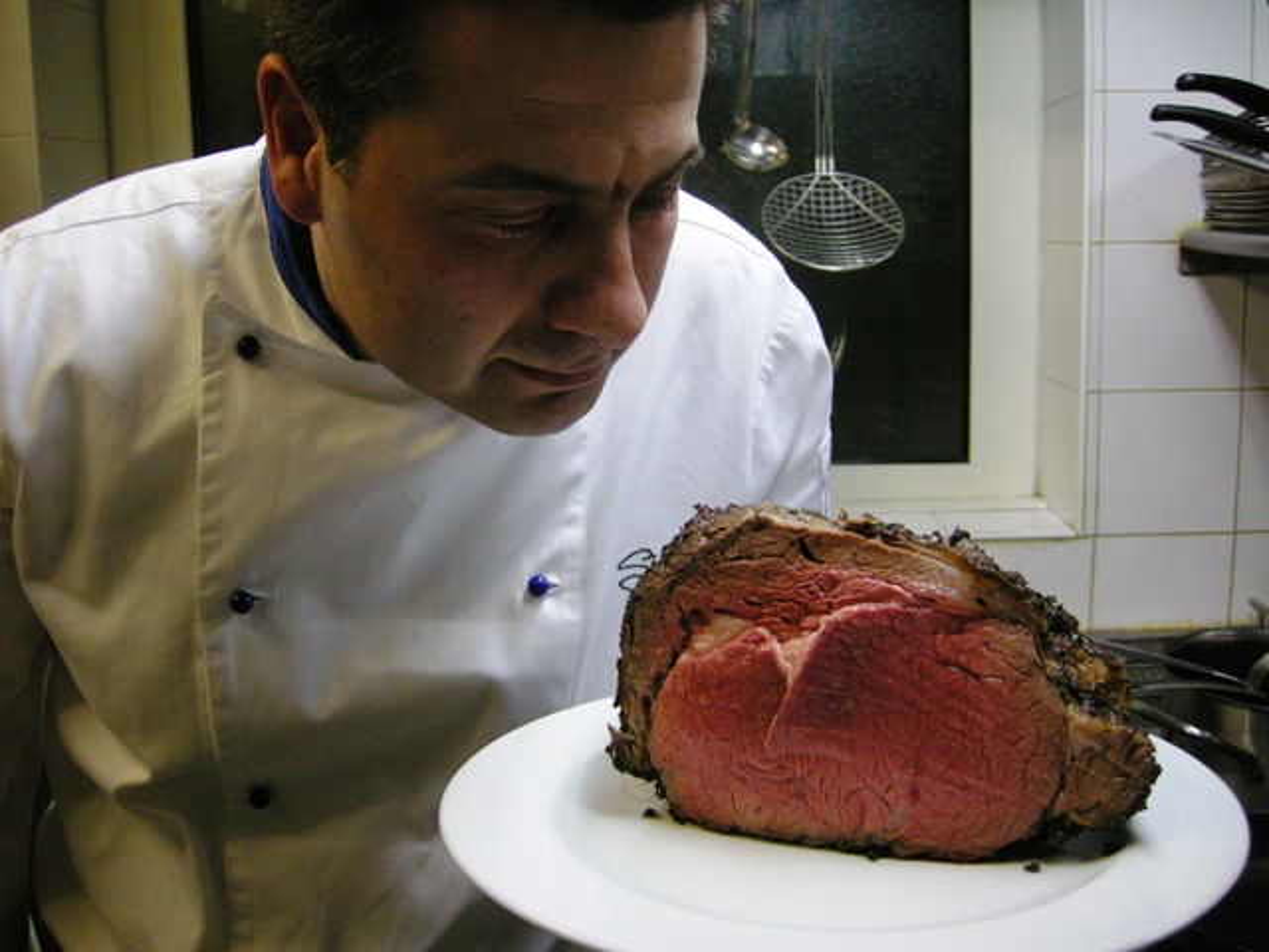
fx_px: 1320
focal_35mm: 36
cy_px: 476
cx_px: 634
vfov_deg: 39.7
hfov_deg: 51.4
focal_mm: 7.5
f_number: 2.7
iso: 356
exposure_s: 1/136
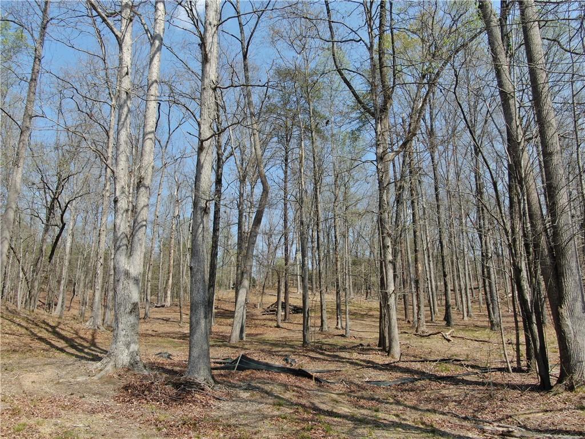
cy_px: 220
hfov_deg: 71.6
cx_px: 292
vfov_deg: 56.8
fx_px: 406
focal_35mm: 24
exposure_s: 1/1000
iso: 100
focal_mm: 4.39
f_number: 2.8
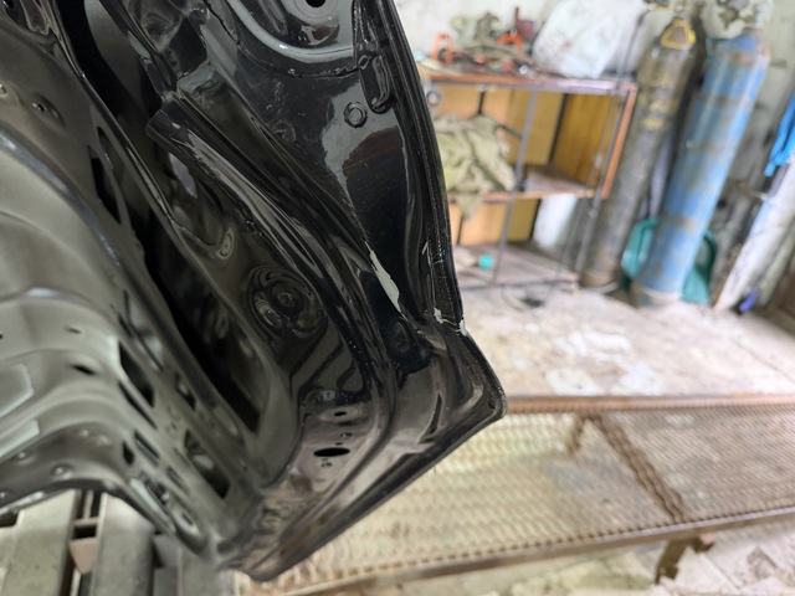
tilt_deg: -29.0
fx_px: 551
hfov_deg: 71.6
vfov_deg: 56.8
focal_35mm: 24
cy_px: 298
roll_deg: -8.8
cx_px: 398
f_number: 1.78
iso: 800
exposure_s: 1/25
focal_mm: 6.76
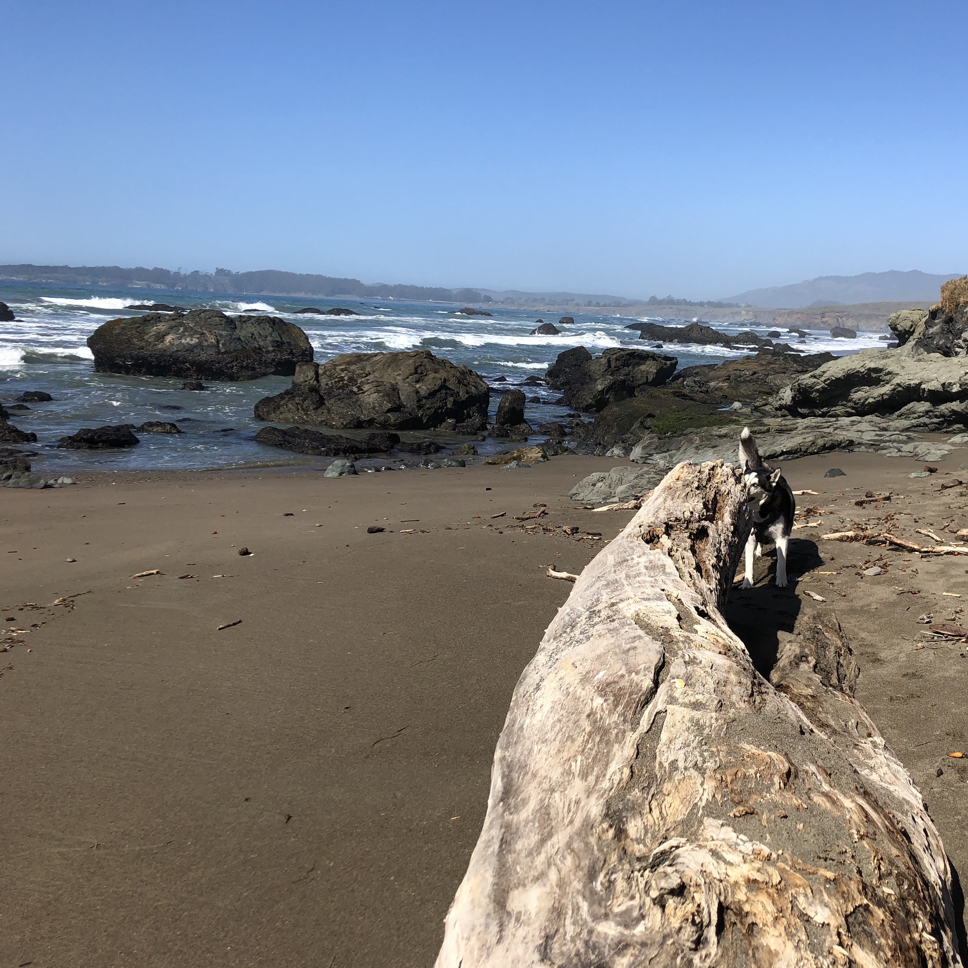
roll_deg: -1.5
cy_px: 479
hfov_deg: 47.6
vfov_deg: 48.4
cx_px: 651
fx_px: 1076
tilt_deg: -8.1
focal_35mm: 34
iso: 25
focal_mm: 4
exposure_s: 1/2404
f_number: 1.8
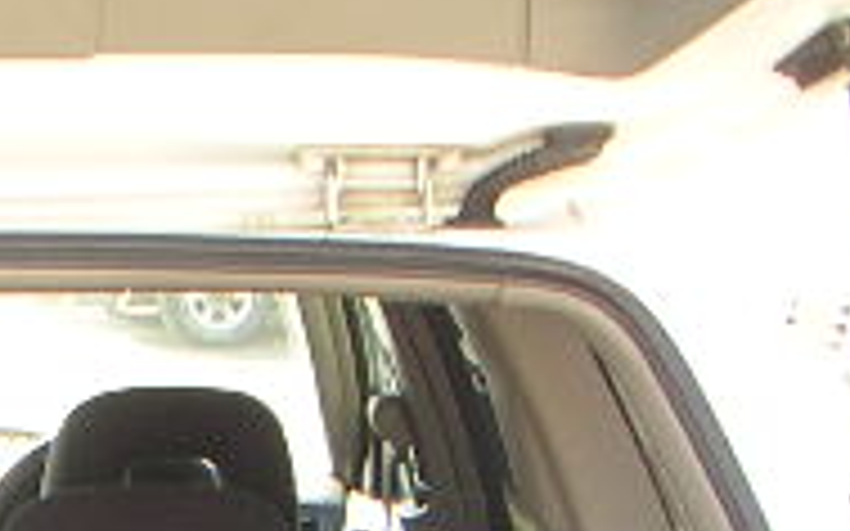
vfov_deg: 9.3
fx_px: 3080
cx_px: -157
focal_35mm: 133
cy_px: 1008
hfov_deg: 15.2
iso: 64
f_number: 2.8
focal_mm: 4.8
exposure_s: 1/60
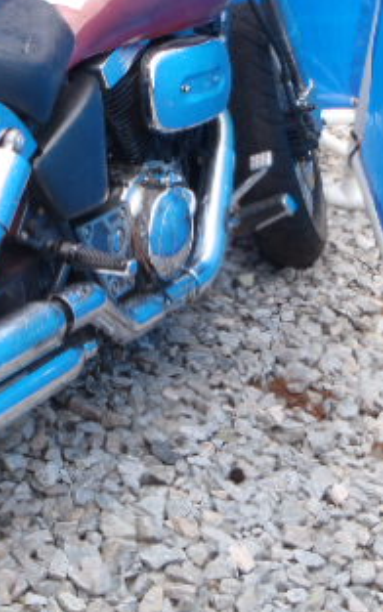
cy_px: 156
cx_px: 37
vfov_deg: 26.1
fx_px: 1301
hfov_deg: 16.5
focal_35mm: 78
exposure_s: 1/100
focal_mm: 6.53
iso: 80
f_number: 5
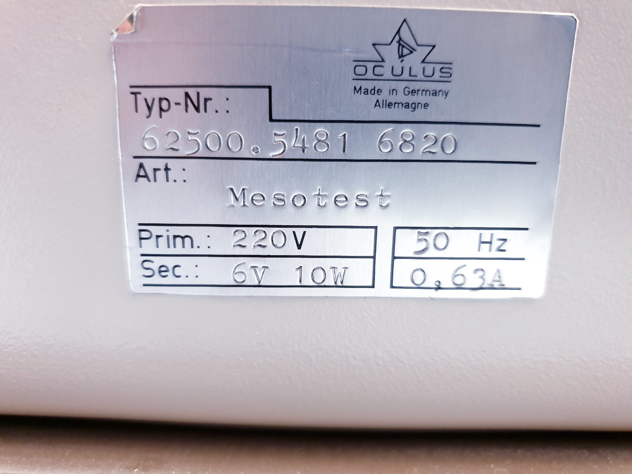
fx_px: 475
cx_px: 316
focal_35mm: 26
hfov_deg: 67.3
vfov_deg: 53.1
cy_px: 237
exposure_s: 1/25
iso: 320
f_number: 1.5
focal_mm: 4.3
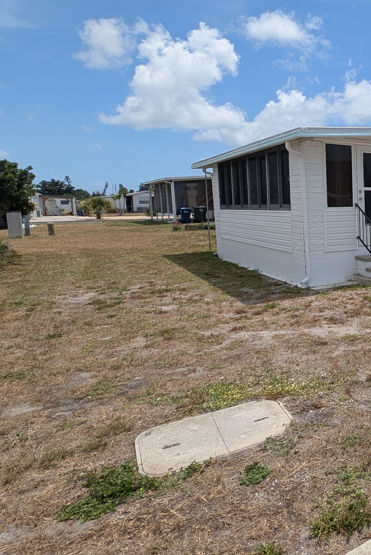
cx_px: 461
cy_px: 239
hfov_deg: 36.3
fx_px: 402
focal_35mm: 26
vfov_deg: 69.1
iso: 40
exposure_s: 1/2381
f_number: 1.95
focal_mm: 2.23
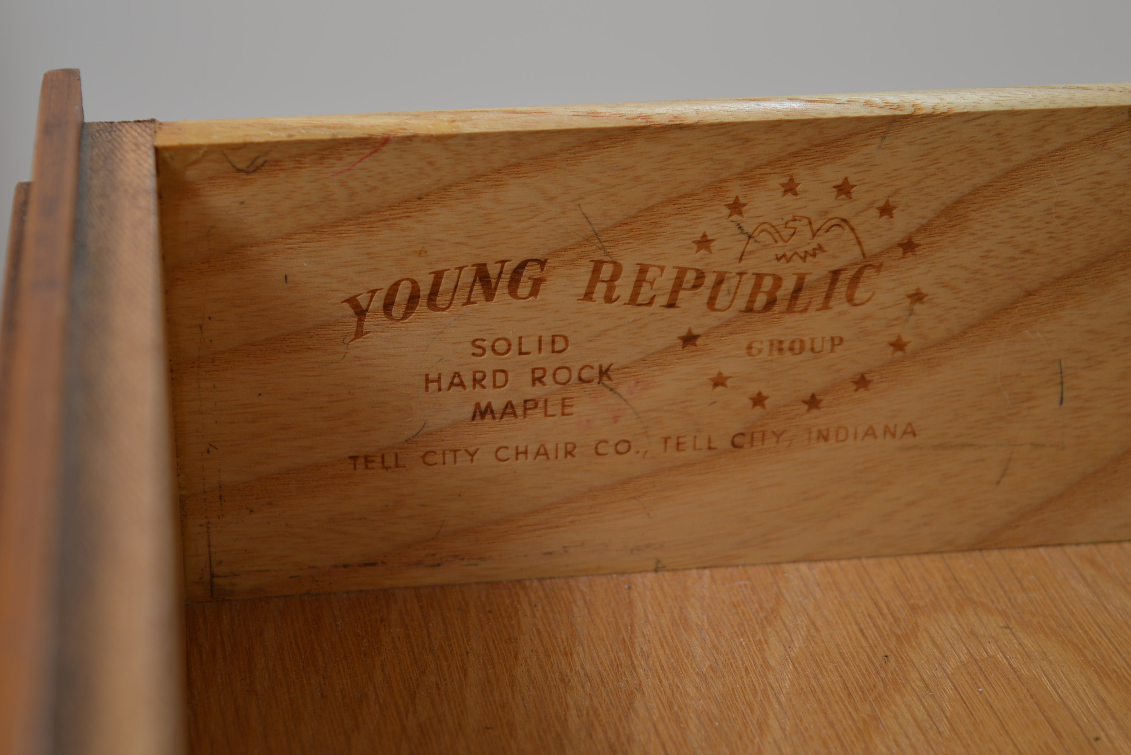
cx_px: 566
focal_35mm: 84
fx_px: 2624
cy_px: 377
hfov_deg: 24.3
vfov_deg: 16.4
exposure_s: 1/125
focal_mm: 55
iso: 100
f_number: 5.6
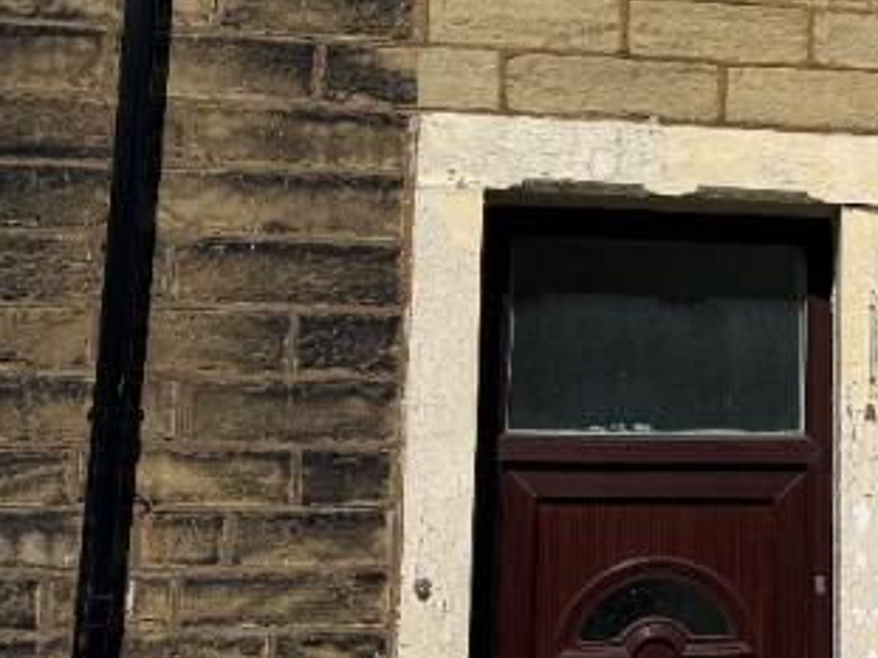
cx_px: 1011
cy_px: 271
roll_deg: +0.5
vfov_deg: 18.6
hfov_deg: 23.0
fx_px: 2003
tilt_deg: +7.8
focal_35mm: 79
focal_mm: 6.76
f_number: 1.78
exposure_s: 1/11905
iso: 80
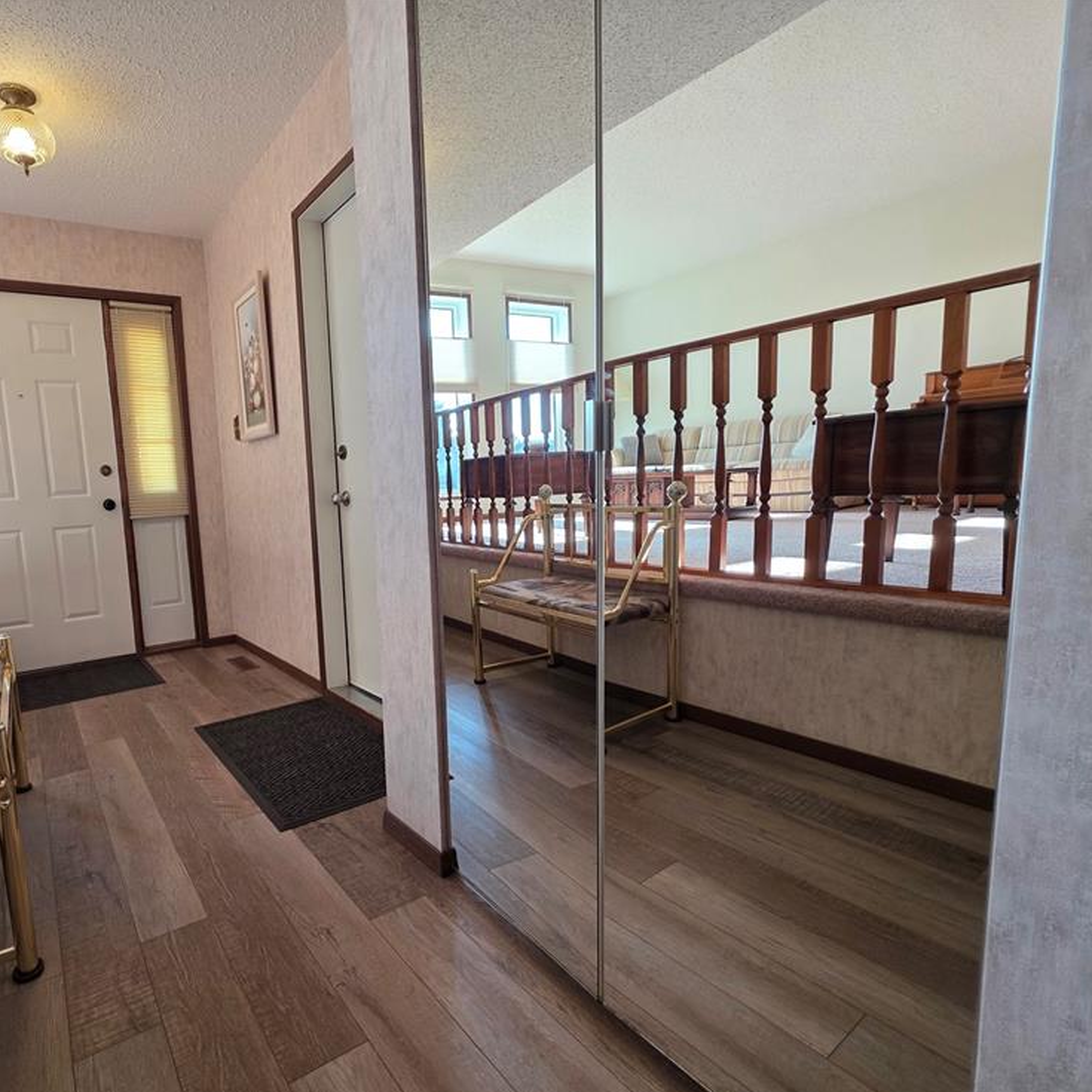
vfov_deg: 87.4
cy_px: 568
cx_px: 343
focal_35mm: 16
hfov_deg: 83.7
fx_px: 571
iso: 100
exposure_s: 1/120
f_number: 1.9
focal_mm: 2.2
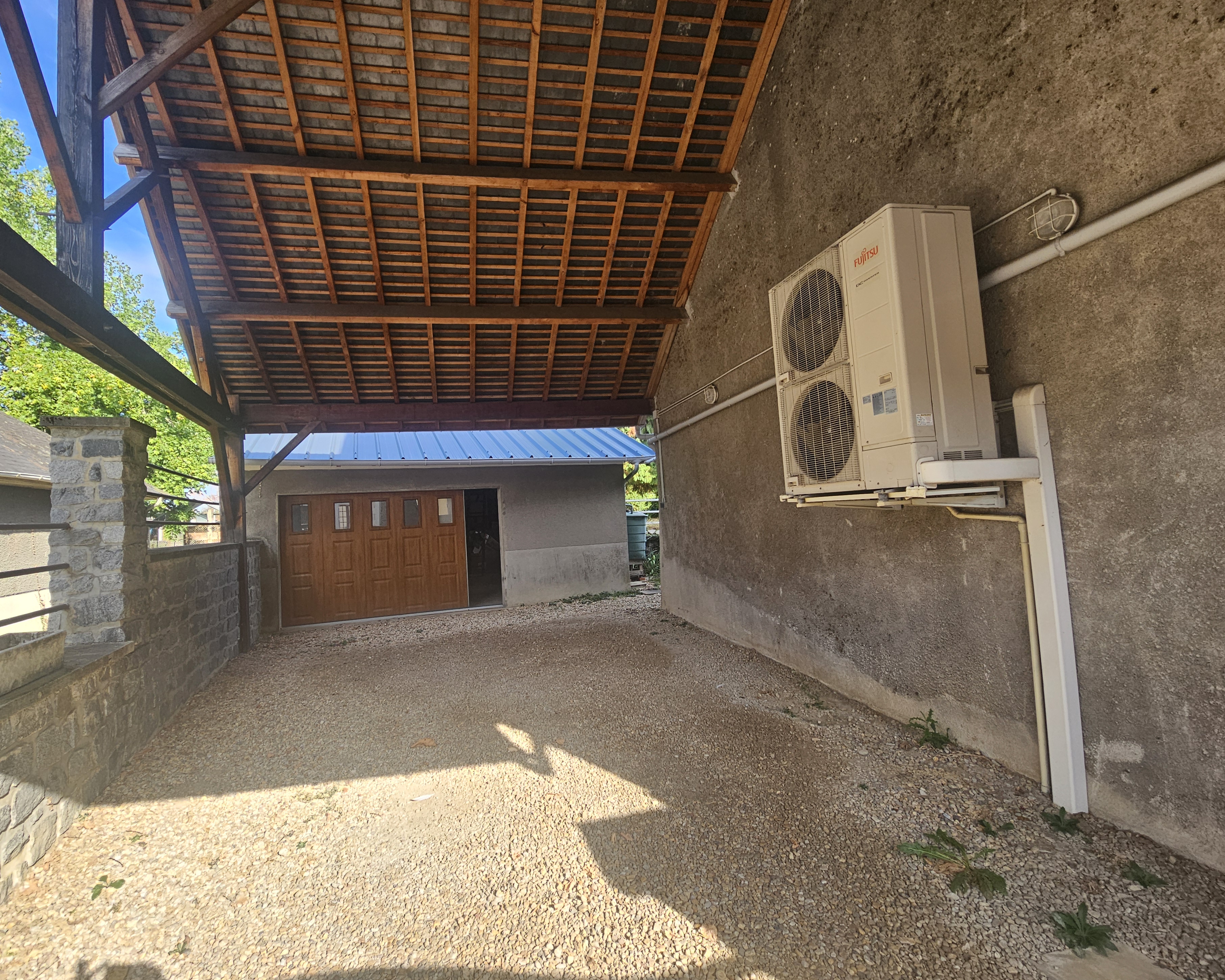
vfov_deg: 88.0
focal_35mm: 14
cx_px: 557
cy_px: 486
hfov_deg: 100.4
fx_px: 508
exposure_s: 1/299
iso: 50
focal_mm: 2.2
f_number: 2.2
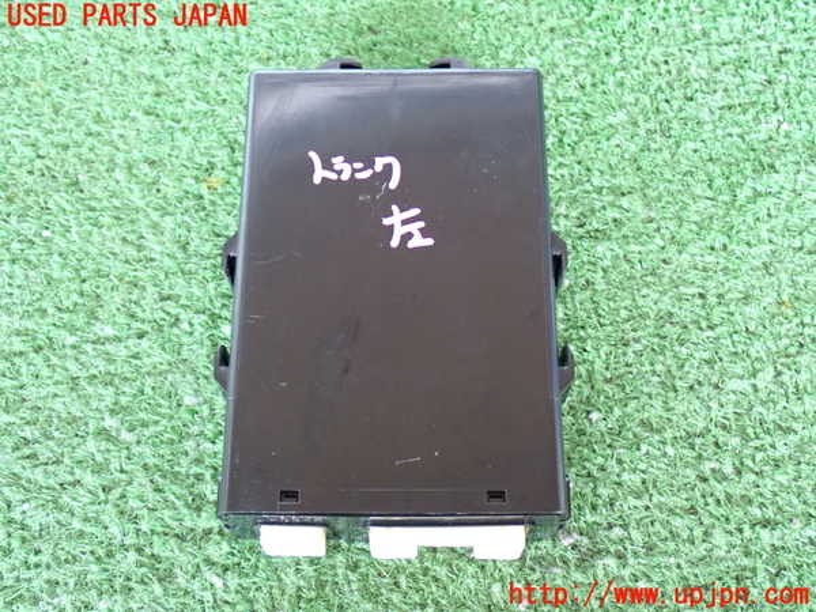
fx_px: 1108
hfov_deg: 40.4
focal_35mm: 47
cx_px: 408
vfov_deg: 30.9
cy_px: 306
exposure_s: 1/25
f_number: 3.1
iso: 800
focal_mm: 8.4
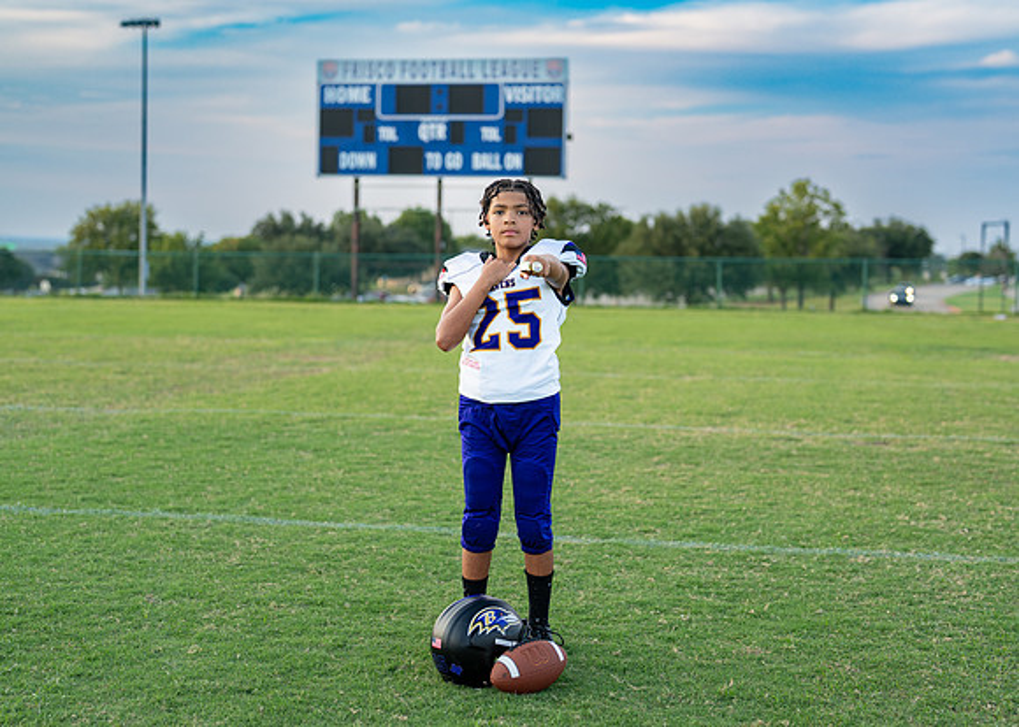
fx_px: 1657
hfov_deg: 34.2
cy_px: 343
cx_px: 531
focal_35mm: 57
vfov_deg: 24.8
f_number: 2
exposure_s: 1/500
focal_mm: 50
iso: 100
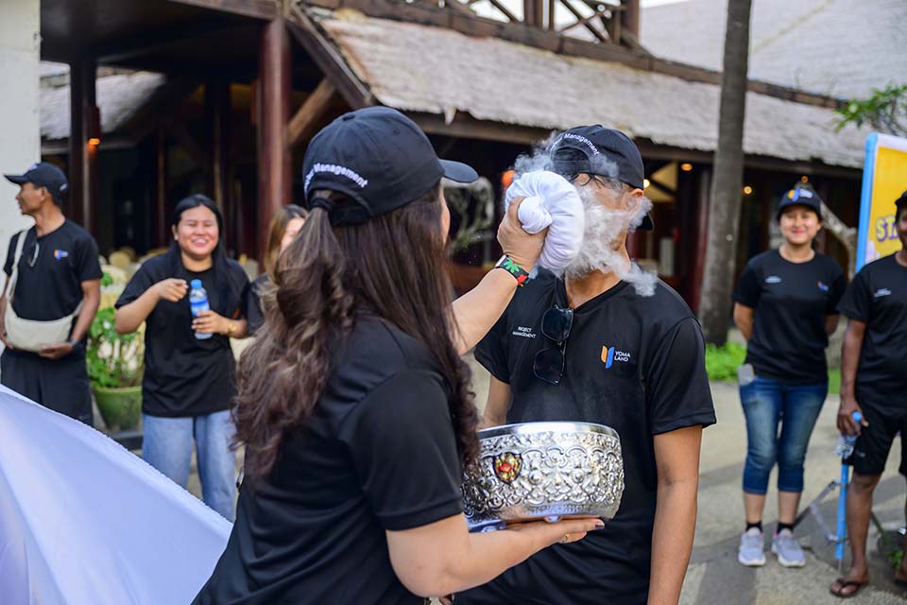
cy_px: 302
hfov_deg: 46.4
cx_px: 454
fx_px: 1058
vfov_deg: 31.9
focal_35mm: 42
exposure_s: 1/200
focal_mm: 42
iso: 1400
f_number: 3.2
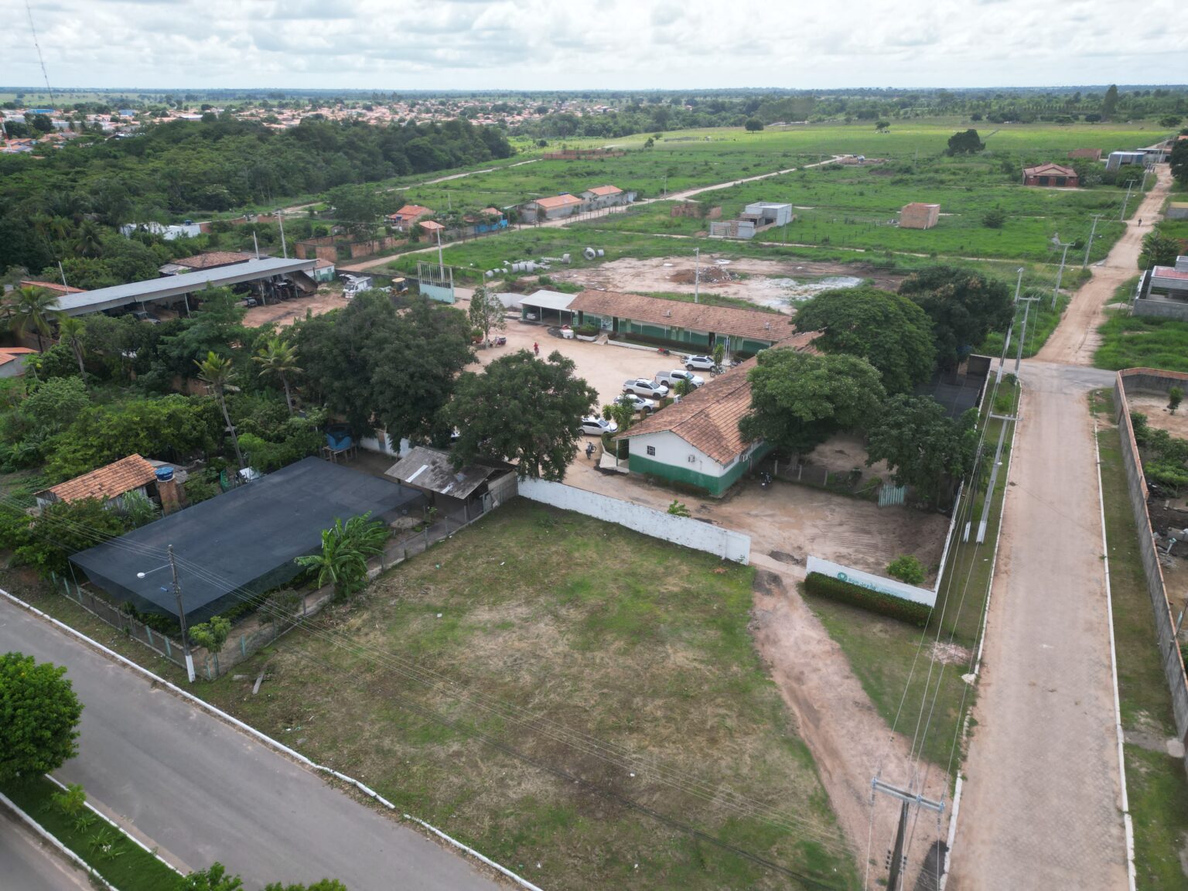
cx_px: 594
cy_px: 446
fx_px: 824
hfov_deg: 71.6
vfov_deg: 56.8
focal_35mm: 24
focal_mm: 6.72
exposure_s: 1/2500
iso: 200
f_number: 1.7
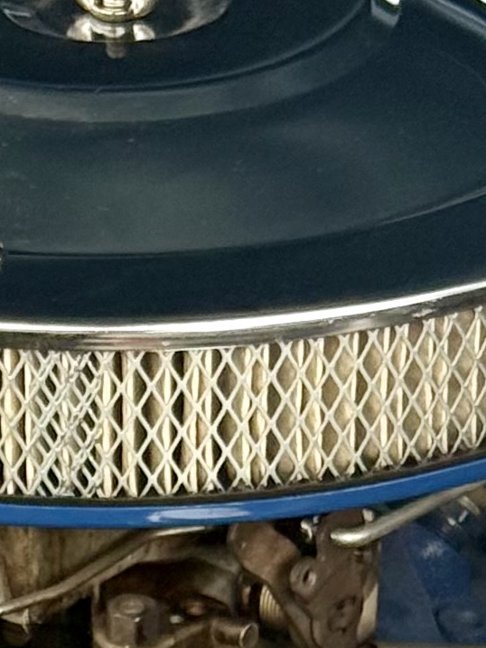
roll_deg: -1.2
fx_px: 5053
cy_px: 1172
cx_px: 20
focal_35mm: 270
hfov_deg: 5.5
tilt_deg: -31.5
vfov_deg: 7.1
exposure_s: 1/242
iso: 125
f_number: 1.78
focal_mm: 6.76
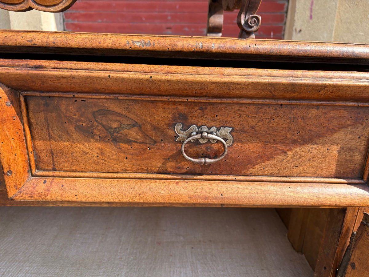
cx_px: 184
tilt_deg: -17.2
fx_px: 277
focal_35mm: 26
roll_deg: -1.7
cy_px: 138
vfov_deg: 53.1
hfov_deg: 67.3
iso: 50
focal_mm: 5.96
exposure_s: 1/907
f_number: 1.6
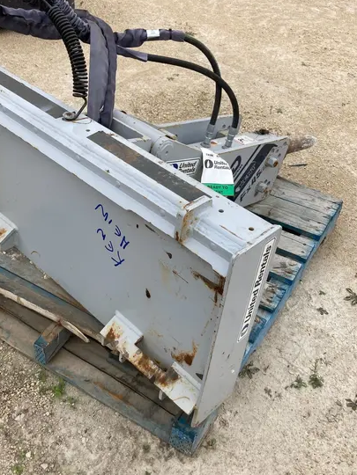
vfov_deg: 49.0
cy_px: 233
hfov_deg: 37.6
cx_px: 146
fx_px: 523
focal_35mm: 38
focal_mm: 3.99
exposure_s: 1/227
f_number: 1.8
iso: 20
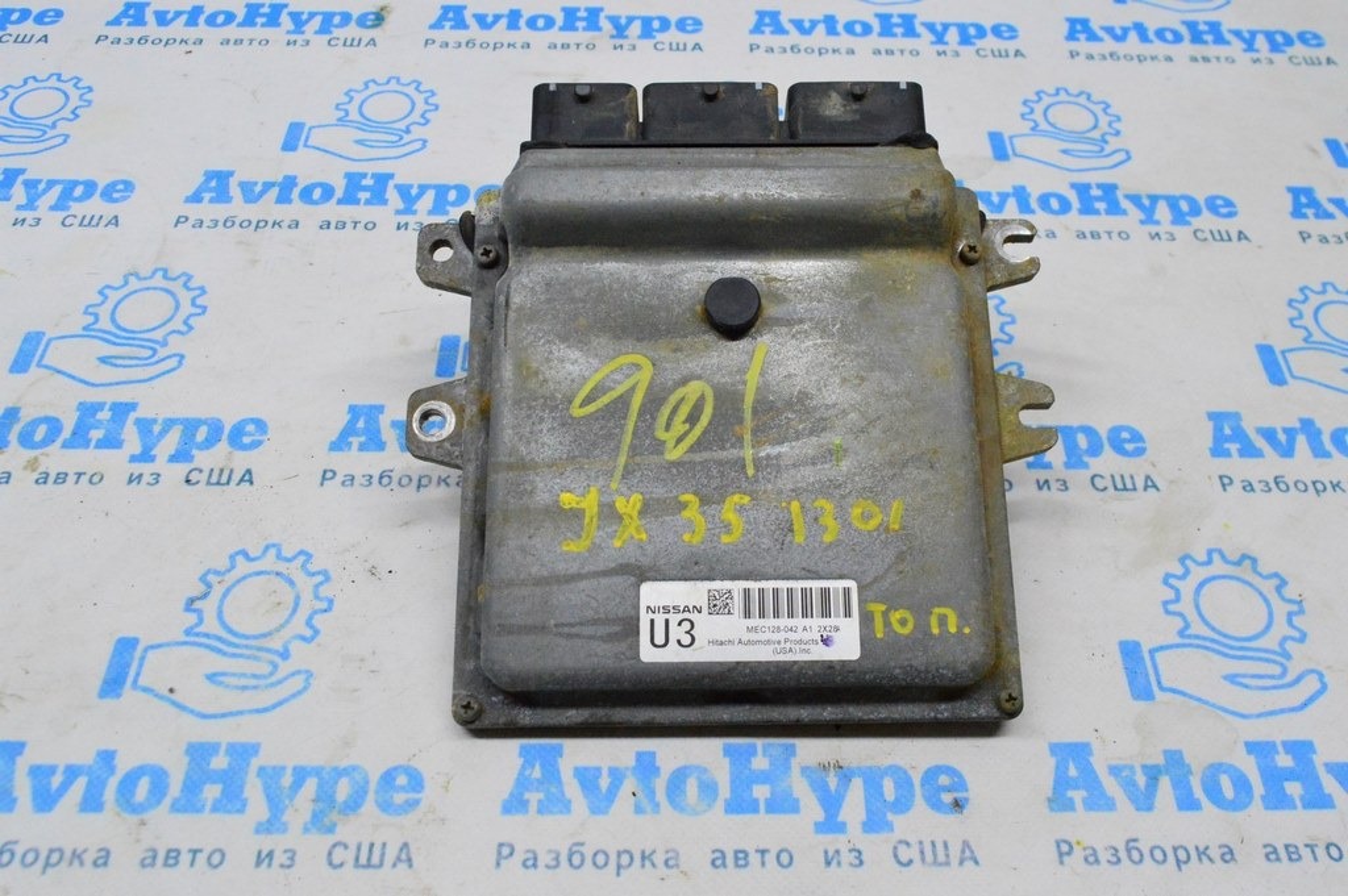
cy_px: 448
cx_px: 674
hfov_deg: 57.3
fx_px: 1235
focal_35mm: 33
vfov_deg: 39.9
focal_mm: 22
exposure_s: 1/320
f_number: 9
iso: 6400
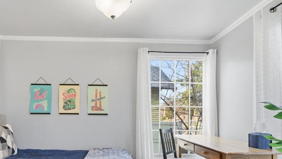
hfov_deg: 77.9
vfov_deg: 47.9
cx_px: 115
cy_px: 116
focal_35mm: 23
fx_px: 172
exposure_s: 1/40
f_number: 8
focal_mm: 16
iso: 100
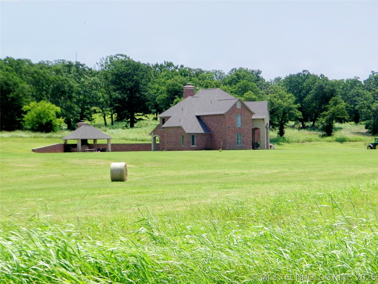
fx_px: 1376
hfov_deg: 15.6
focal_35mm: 126
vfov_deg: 11.8
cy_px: 142
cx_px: 189
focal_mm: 22.5
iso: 80
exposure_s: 1/160
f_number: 9.6
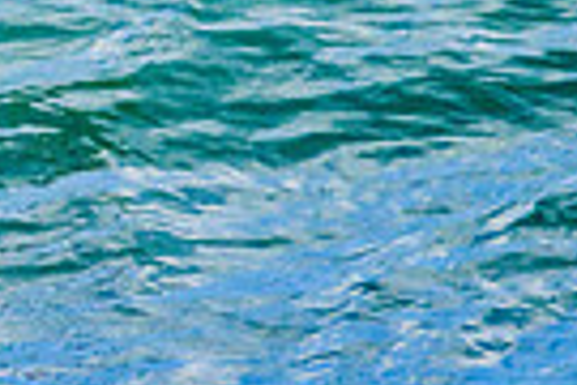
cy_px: -203
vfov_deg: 0.3
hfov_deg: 0.5
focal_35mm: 4074
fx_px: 65292
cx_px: -483
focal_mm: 800
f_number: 11
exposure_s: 1/2000
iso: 1250
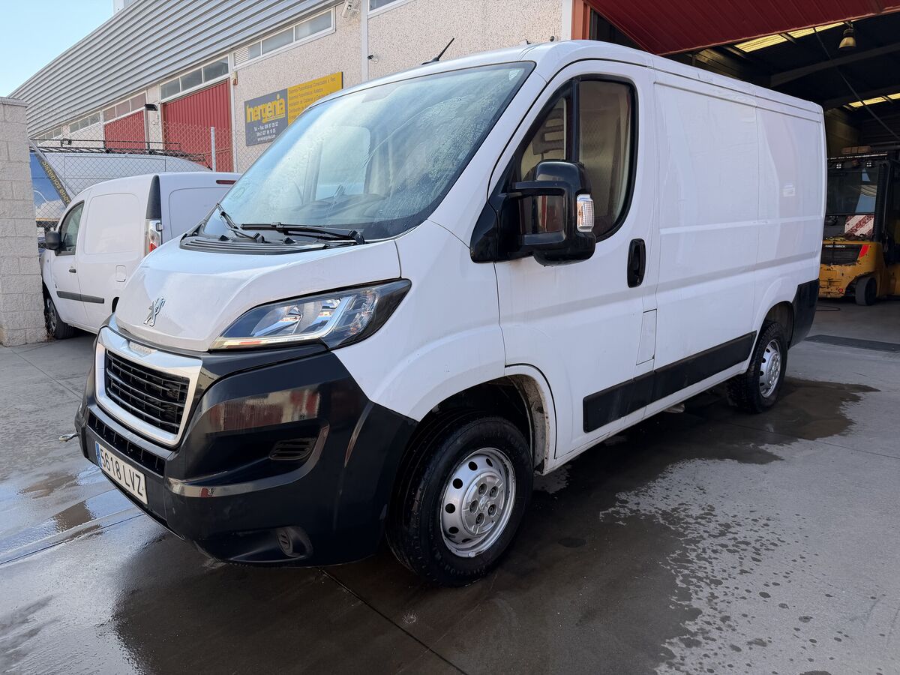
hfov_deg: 71.6
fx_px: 624
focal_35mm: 24
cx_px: 450
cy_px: 338
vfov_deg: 56.8
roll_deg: -0.7
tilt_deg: -7.7
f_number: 1.78
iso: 80
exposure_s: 1/1337
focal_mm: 6.76
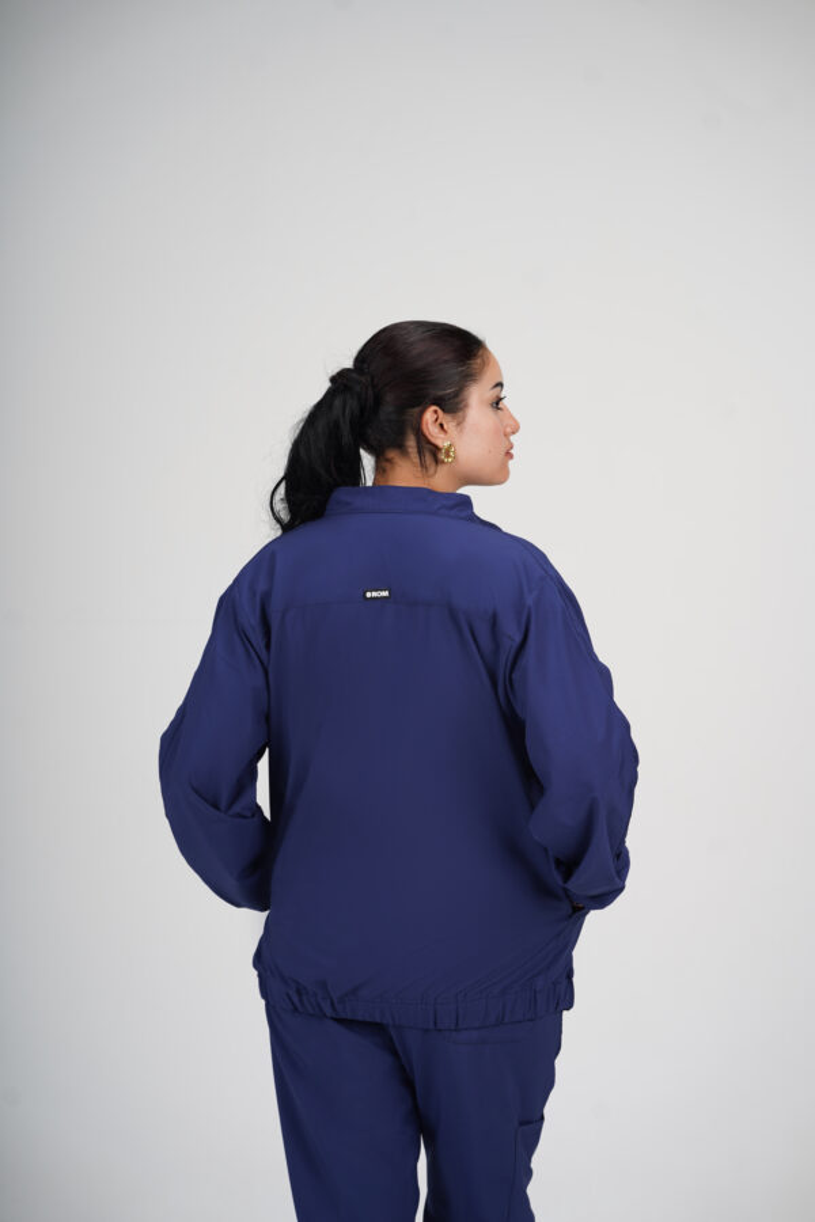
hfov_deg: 16.1
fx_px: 2886
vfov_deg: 23.9
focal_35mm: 85
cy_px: 611
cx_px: 408
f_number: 5
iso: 125
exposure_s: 1/160
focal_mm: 85
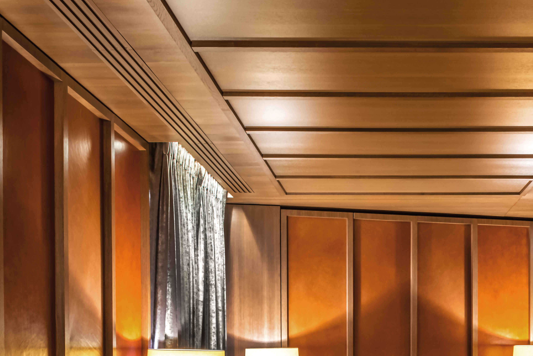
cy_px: 361
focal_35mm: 51
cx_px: 429
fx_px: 755
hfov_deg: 37.4
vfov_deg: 25.1
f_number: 27
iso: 400
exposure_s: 6
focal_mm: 24
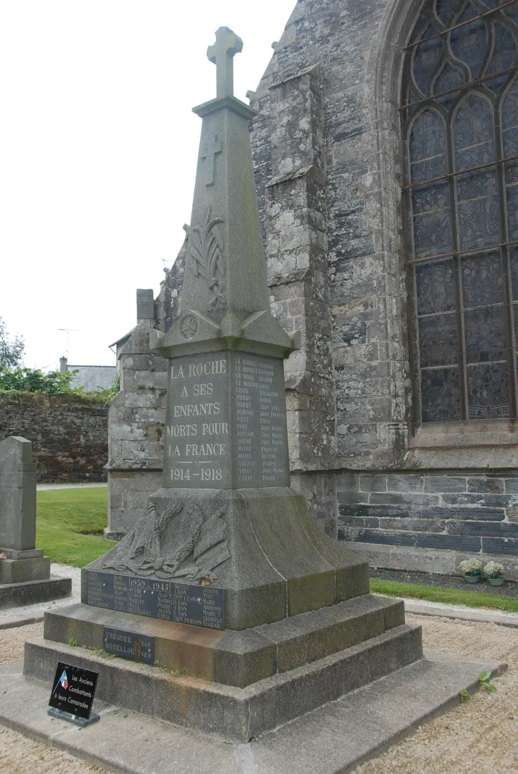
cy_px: 387
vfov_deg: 57.2
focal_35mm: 33
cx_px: 259
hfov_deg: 40.1
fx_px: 710
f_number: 5.6
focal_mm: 22
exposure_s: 1/200
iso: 100
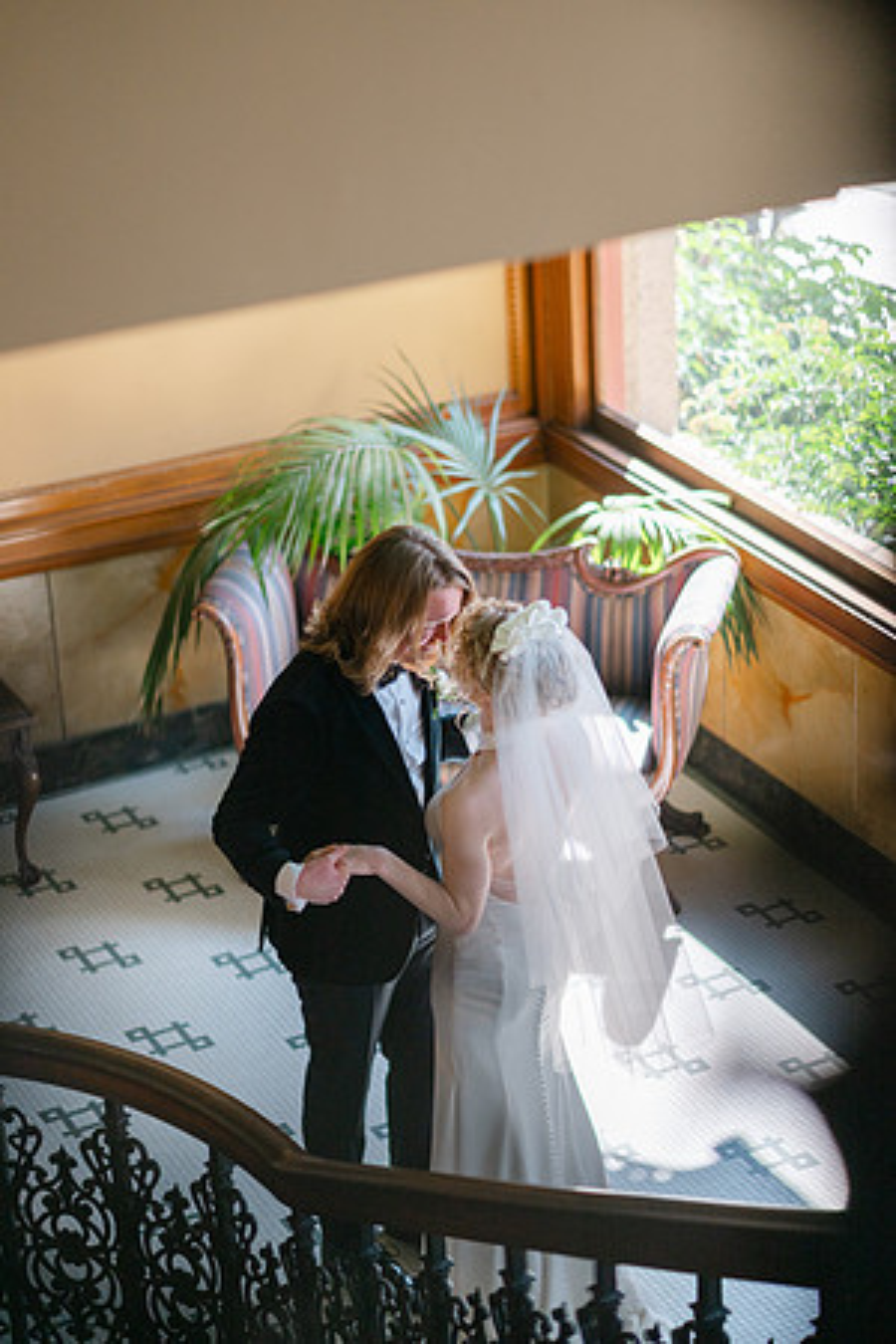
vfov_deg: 23.9
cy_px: 672
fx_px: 3173
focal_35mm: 85
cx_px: 448
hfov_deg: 16.1
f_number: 1.8
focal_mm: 85
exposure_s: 1/640
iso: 400
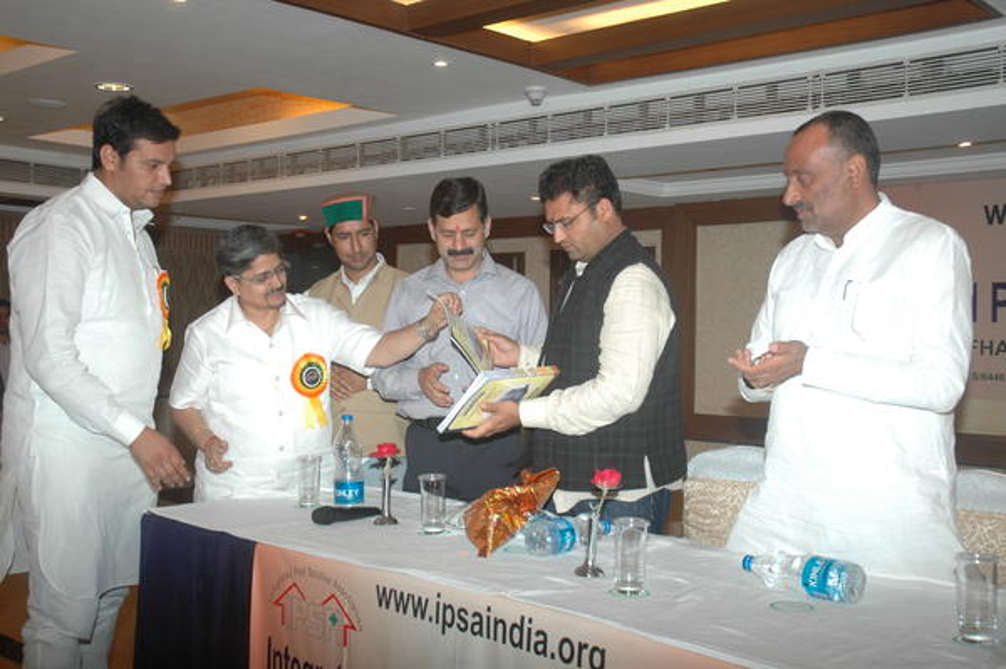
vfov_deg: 33.0
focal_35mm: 40
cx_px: 503
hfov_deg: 48.0
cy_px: 334
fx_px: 1131
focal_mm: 27
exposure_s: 1/60
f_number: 4.5
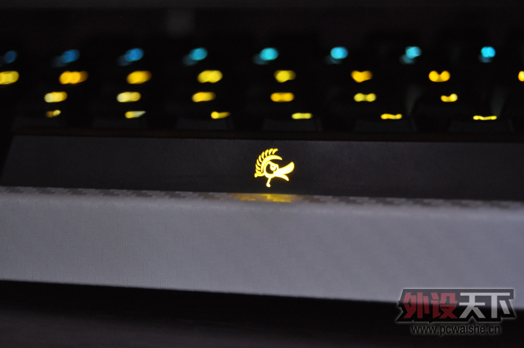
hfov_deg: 24.7
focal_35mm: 82
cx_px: 262
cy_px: 174
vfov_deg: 16.5
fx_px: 1199
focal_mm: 55
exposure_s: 1/13
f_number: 5.6
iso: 1600
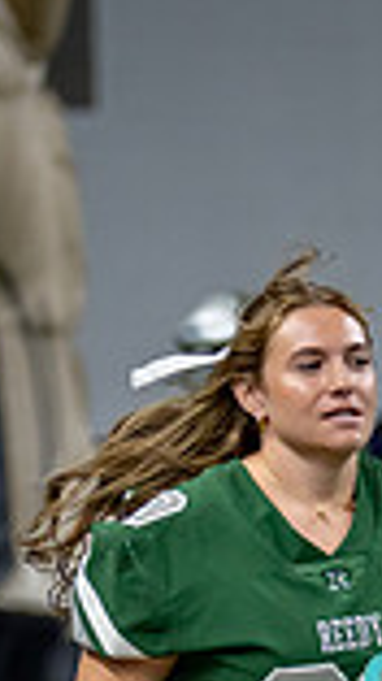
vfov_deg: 7.8
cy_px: 682
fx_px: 5001
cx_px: 501
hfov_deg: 4.4
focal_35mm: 277
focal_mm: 50
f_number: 1.2
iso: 640
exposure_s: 1/2000
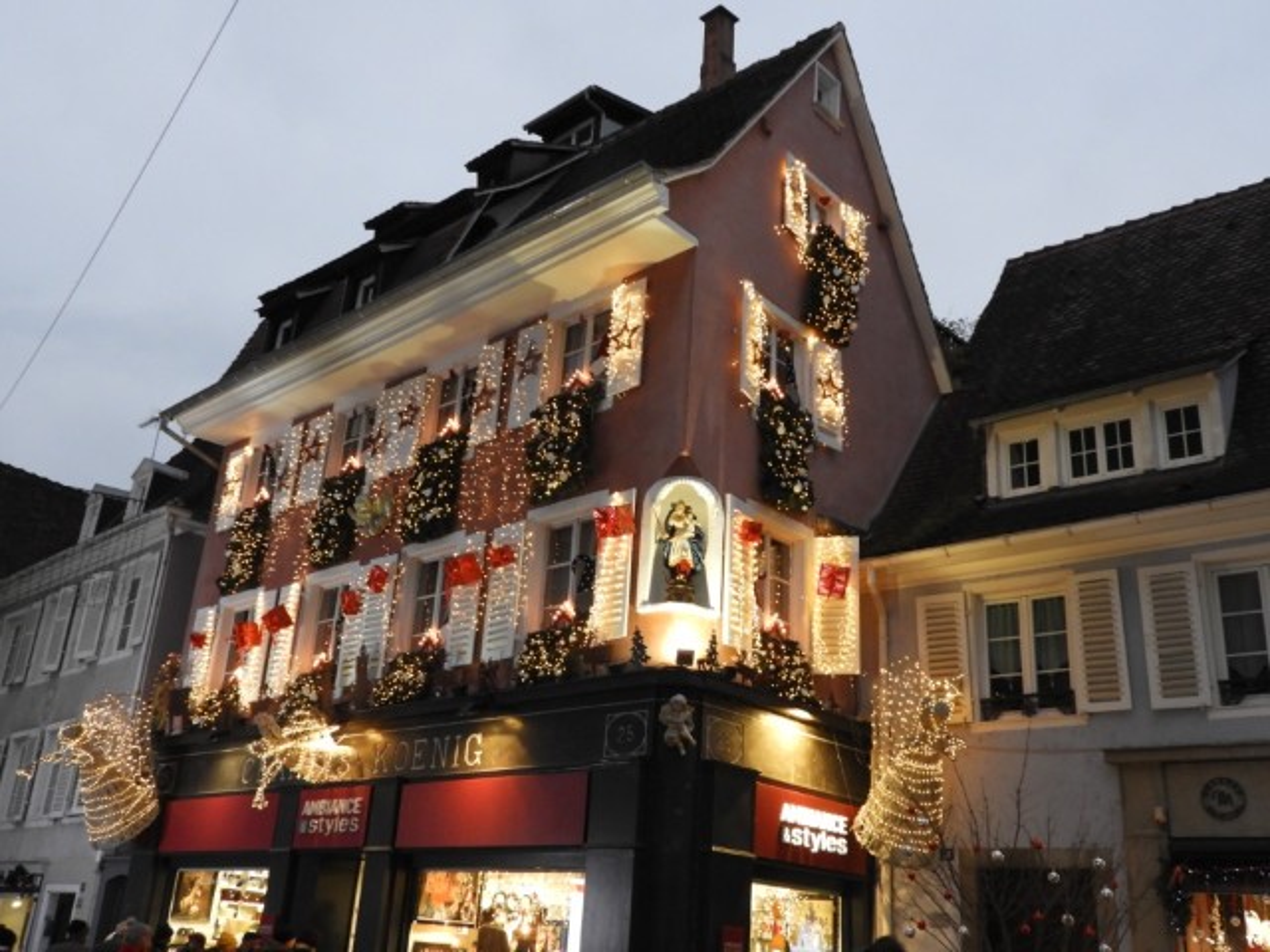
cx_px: 635
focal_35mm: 33
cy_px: 476
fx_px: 1211
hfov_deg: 55.4
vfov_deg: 42.9
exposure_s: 1/30
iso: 320
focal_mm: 5.9
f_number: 3.6
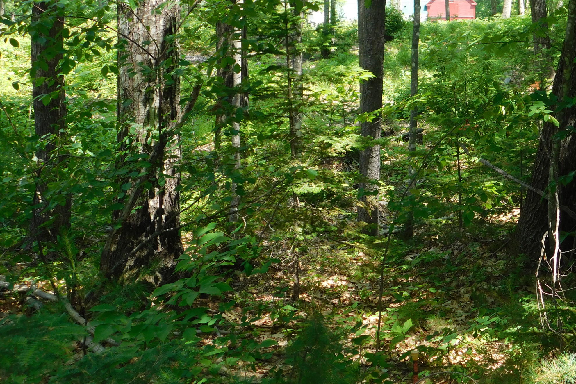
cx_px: 422
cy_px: 185
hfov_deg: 31.4
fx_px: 1008
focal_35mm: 63
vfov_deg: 21.6
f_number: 3.6
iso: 125
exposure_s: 1/200
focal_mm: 7.1
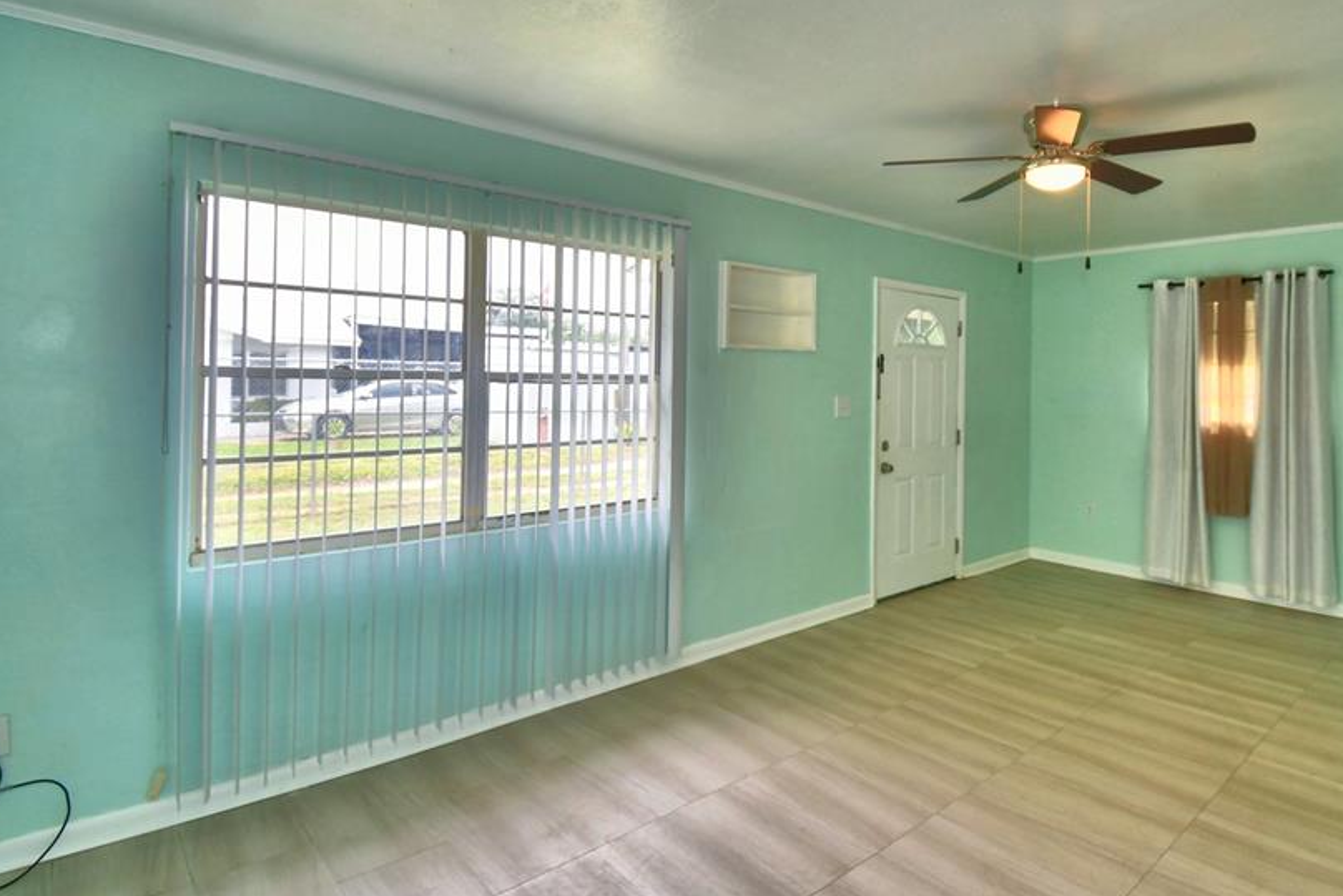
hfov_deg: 85.9
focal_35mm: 19
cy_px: 376
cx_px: 798
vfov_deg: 64.2
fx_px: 709
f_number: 4.5
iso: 140
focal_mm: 10
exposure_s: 1/60
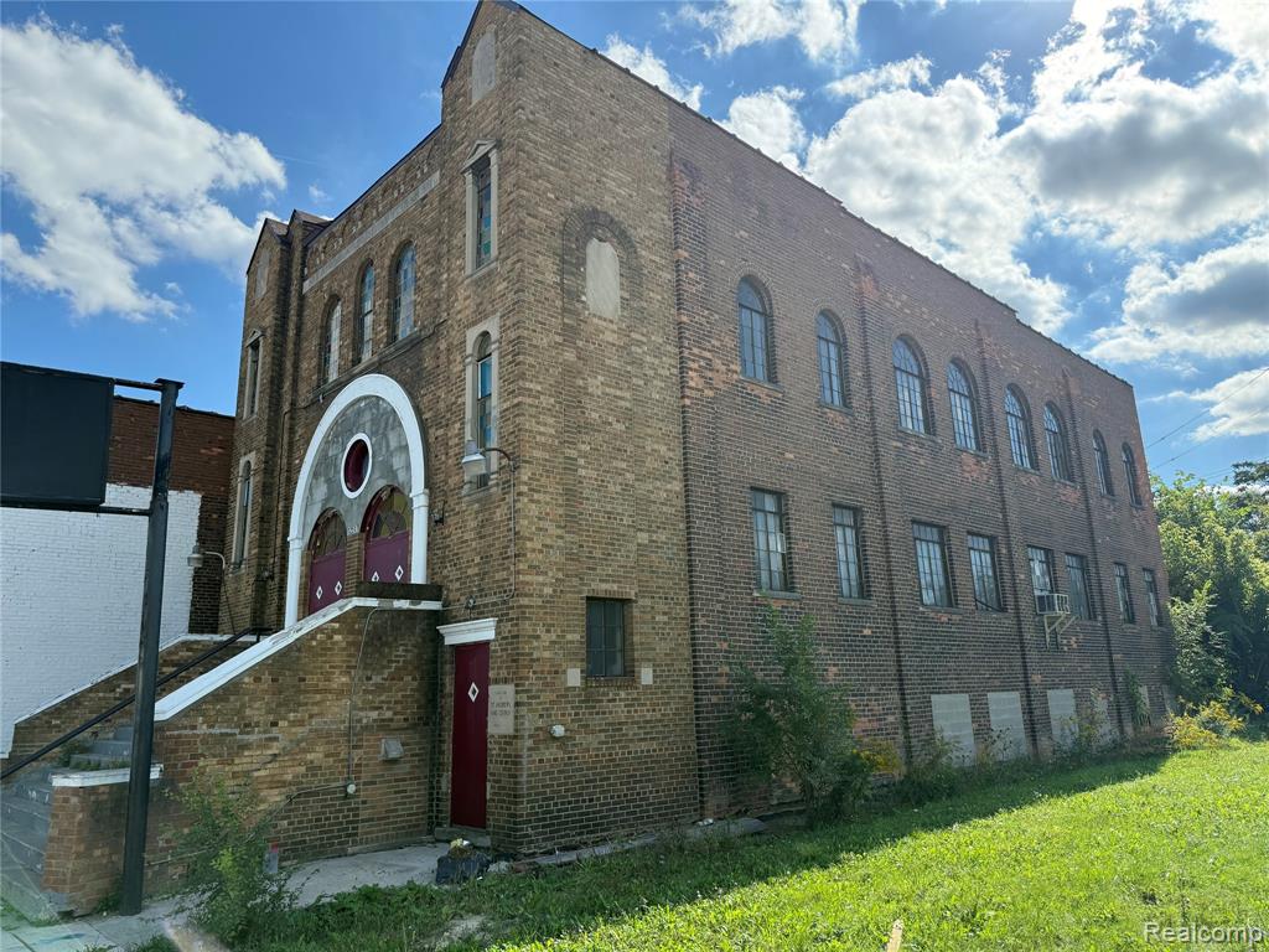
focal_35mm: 24
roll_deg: +1.0
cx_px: 634
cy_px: 476
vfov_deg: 56.8
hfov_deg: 71.6
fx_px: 880
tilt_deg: +15.1
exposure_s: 1/3759
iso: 100
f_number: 1.78
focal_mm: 6.76
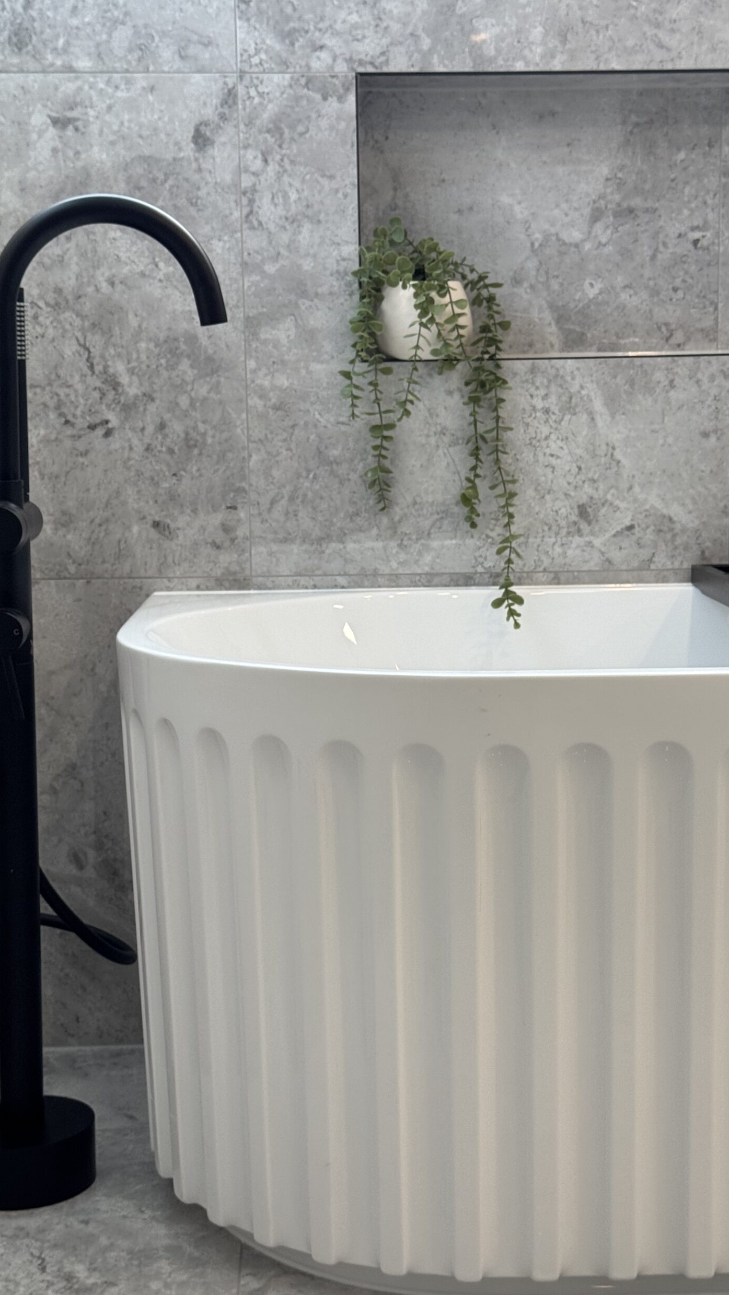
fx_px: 1855
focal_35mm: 54
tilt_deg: -7.5
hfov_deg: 22.2
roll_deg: +0.3
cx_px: 407
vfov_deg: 38.5
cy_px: 645
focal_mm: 6.76
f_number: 1.78
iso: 64
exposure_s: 1/121
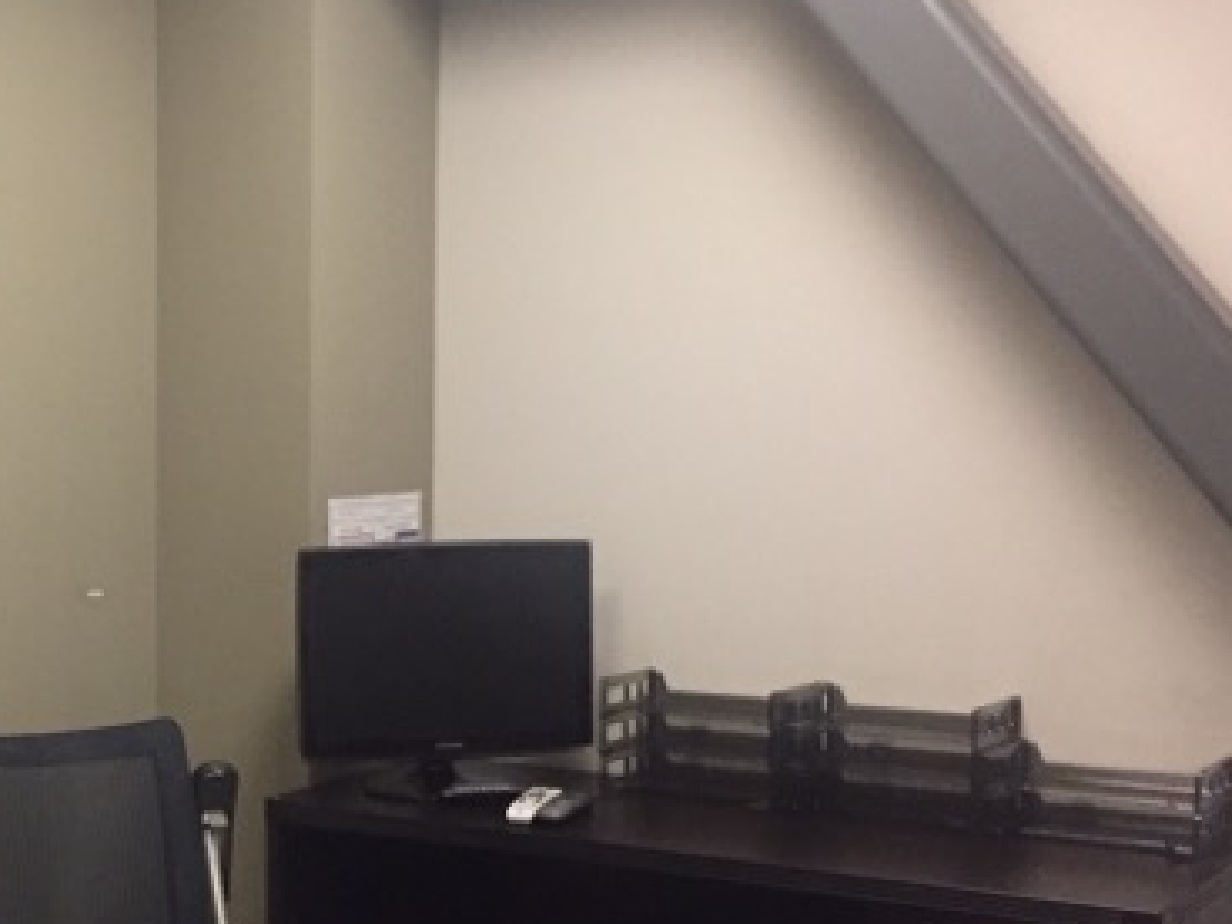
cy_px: 583
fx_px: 2242
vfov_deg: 23.2
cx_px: 7
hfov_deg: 28.8
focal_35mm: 63
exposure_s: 1/15
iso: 250
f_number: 2.2
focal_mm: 4.15
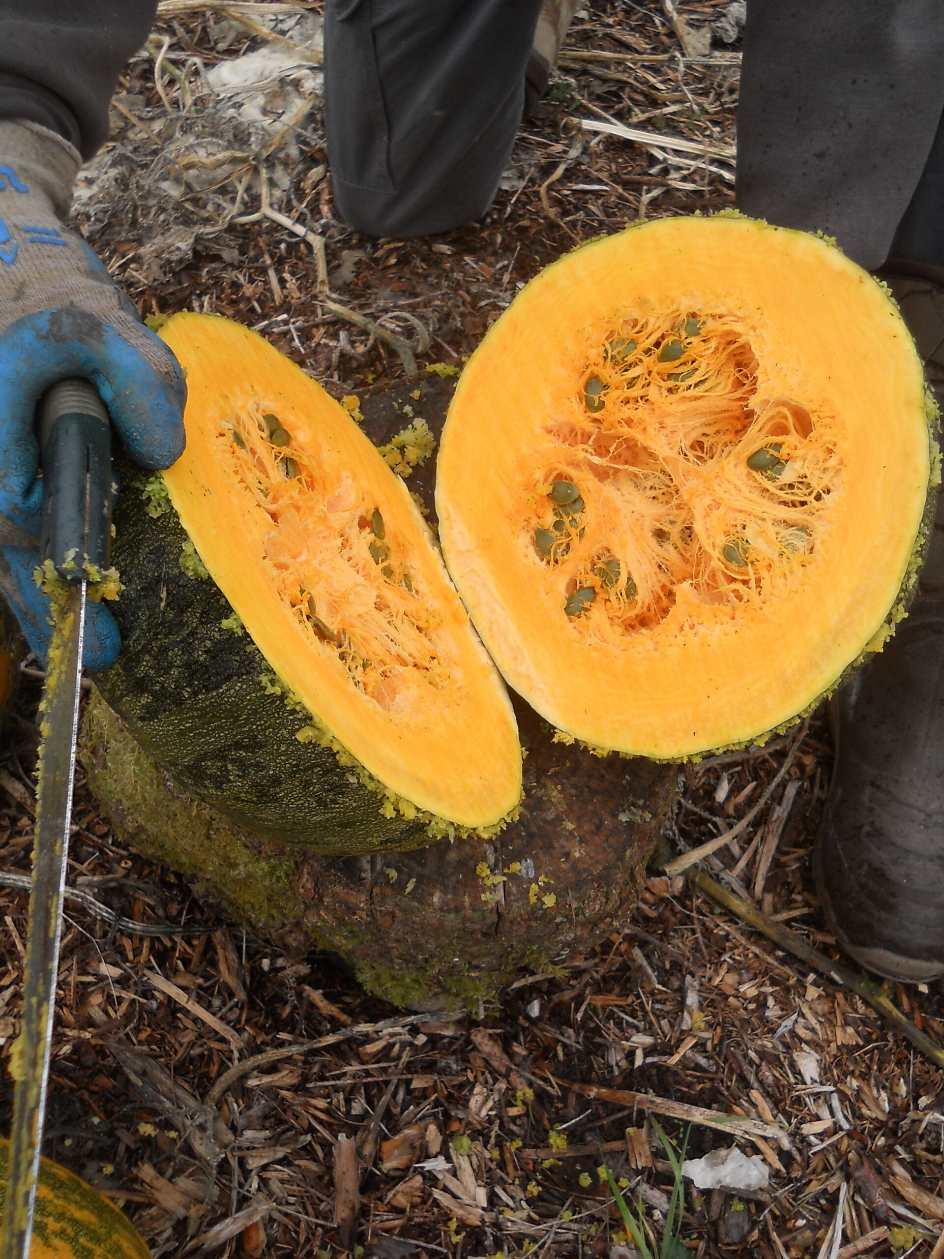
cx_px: 472
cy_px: 630
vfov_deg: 45.8
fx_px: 1491
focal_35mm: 41
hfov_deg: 35.1
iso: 80
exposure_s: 1/100
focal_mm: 6.72
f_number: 3.1
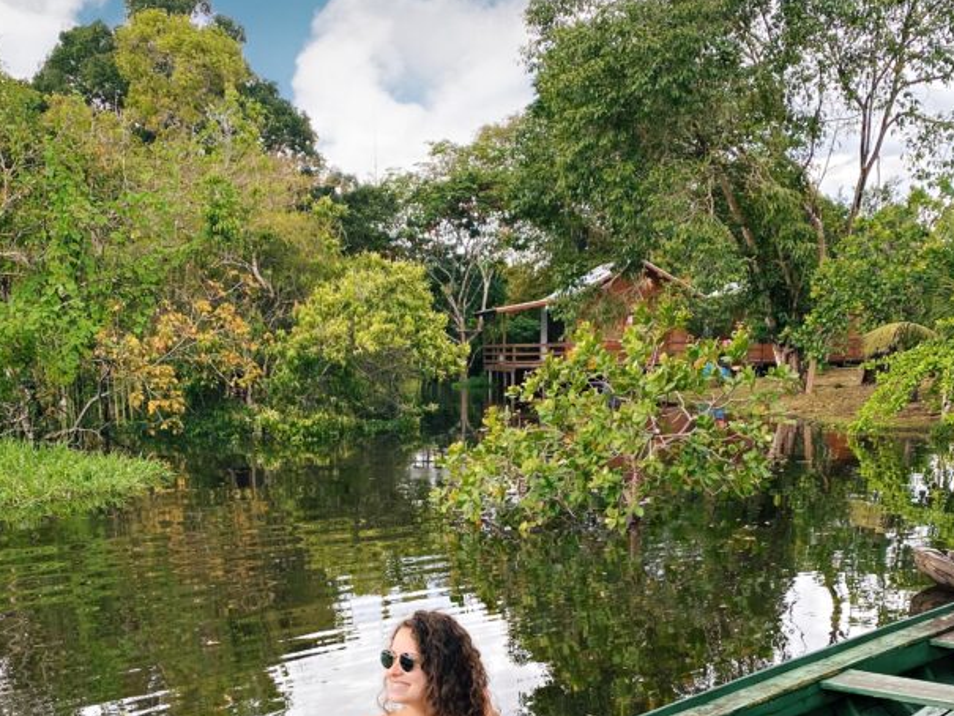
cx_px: 445
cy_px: 647
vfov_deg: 31.3
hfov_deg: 42.9
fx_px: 1213
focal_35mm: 44
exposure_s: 1/236
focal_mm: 4.25
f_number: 1.8
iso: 32
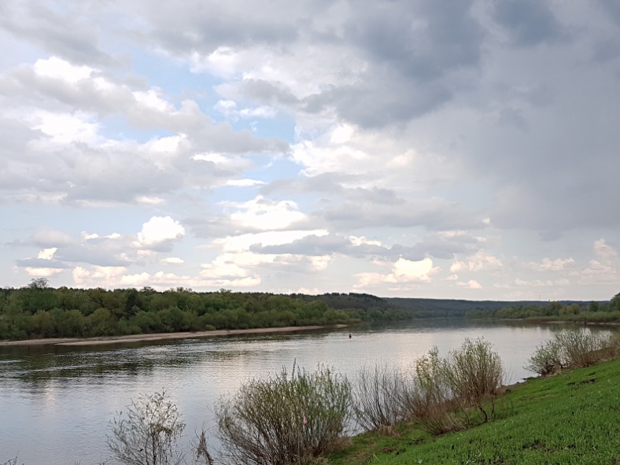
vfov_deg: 42.8
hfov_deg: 54.9
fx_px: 591
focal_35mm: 33
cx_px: 375
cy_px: 271
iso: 50
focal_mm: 4.2
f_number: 1.7
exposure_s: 1/772
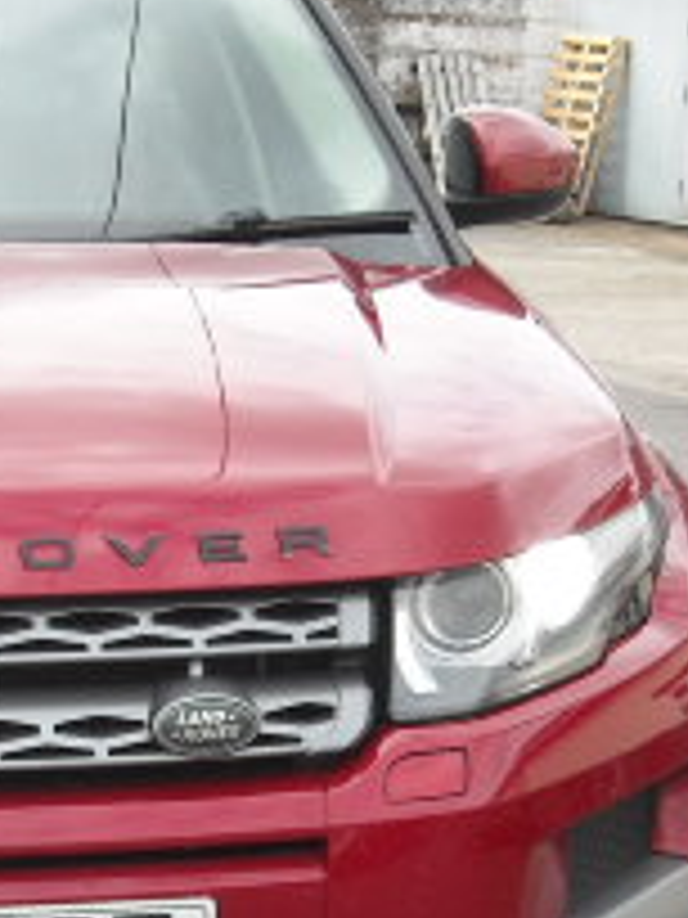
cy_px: 720
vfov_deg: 17.7
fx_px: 2915
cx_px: -103
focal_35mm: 110
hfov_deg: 13.2
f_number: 2.8
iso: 64
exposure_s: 1/309
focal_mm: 5.7
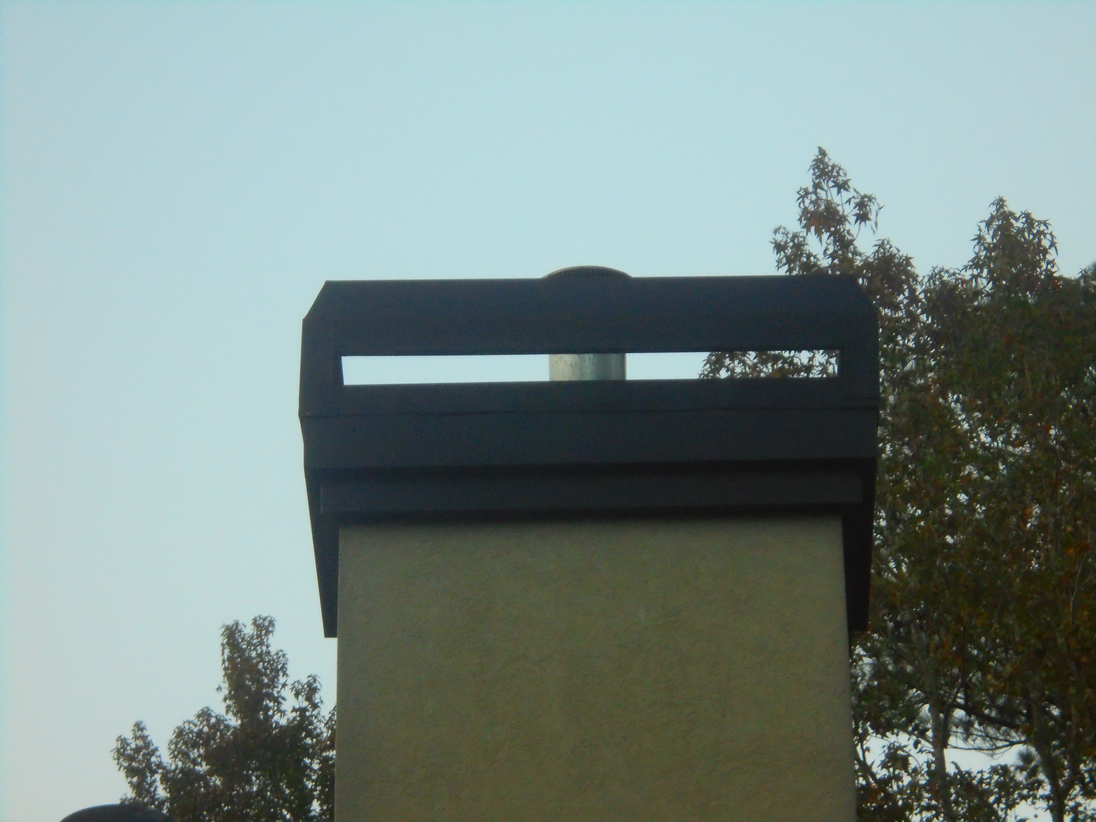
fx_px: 4939
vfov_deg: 9.5
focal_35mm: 156
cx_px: 548
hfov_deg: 12.7
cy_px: 411
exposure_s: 1/60
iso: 400
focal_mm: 27.6
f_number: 6.5
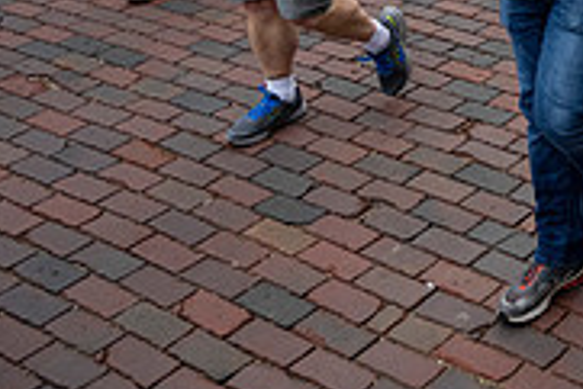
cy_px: -182
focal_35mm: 77
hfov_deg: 22.9
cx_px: 796
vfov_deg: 16.3
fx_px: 1248
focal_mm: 24
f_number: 4
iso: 1000
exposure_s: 1/1600
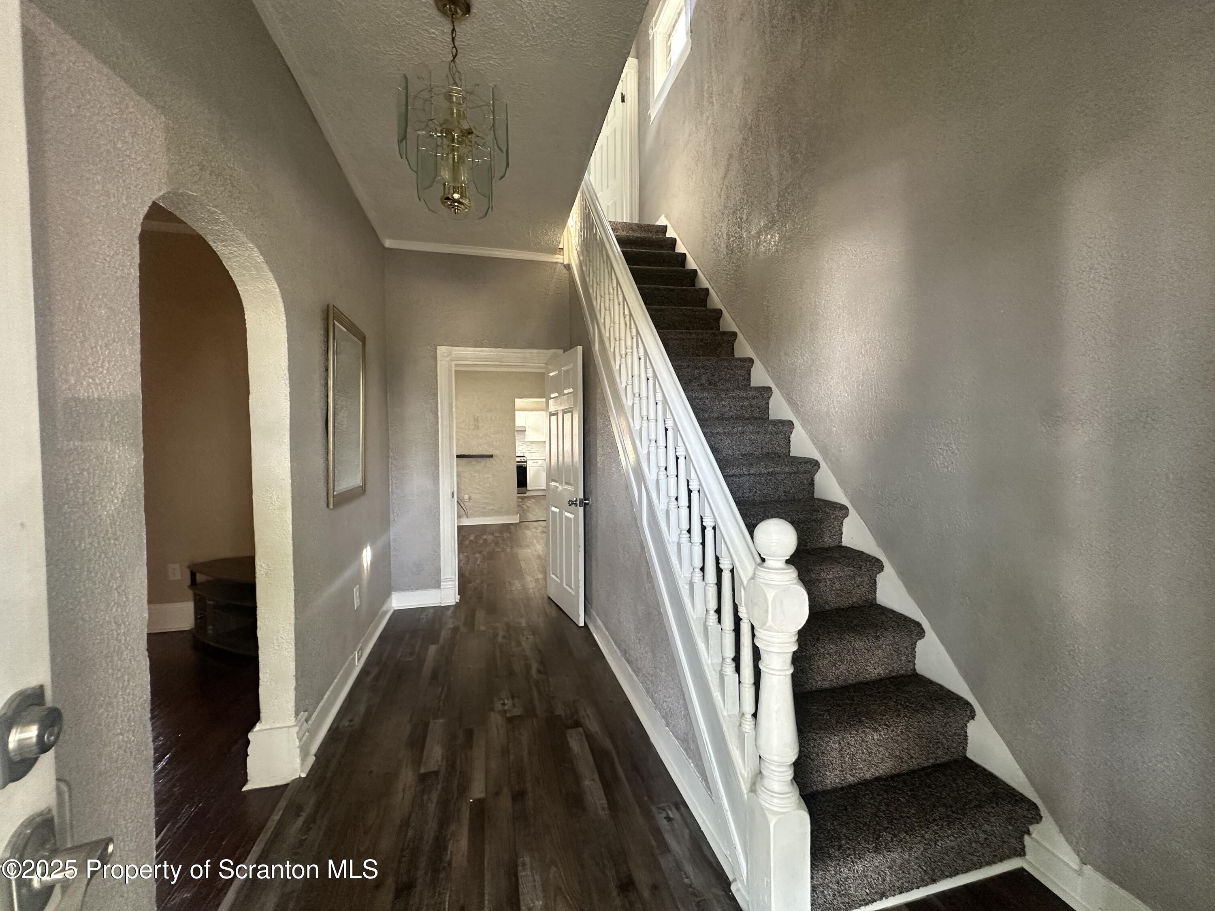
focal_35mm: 14
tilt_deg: -2.1
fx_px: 491
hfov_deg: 102.1
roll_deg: +0.5
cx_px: 608
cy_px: 456
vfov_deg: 85.7
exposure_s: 1/76
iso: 320
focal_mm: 2.22
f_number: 2.2
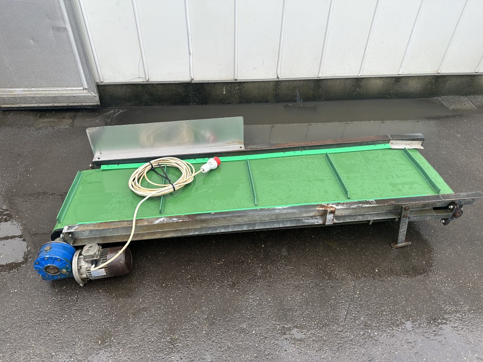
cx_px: 242
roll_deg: -1.4
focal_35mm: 24
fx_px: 335
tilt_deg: -39.1
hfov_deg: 71.6
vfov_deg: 56.8
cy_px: 181
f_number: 1.78
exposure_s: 1/222
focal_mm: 6.86
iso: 64
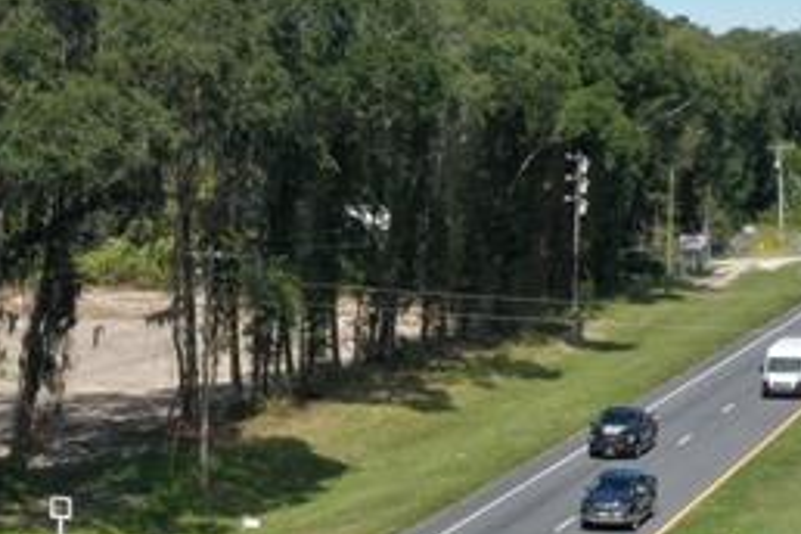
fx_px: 2470
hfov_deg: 17.3
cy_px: 345
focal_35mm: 111
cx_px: -230
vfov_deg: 12.3
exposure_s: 1/120
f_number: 11
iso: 100
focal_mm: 10.26
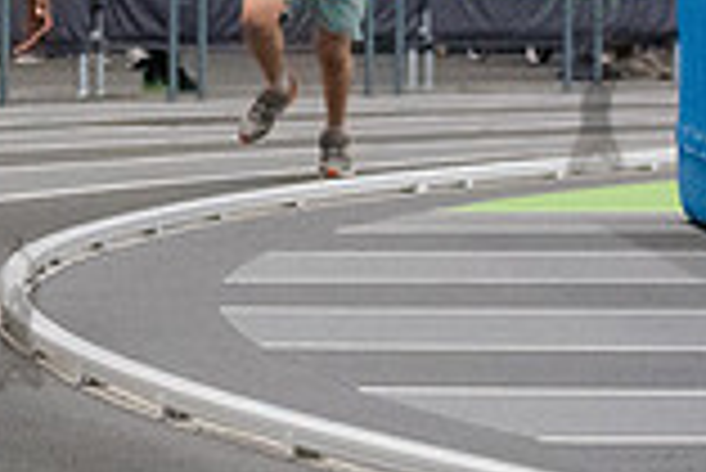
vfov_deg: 3.5
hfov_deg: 5.3
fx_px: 7616
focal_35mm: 388
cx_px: -227
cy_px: 35
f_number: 4
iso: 6400
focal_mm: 80
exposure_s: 1/1250
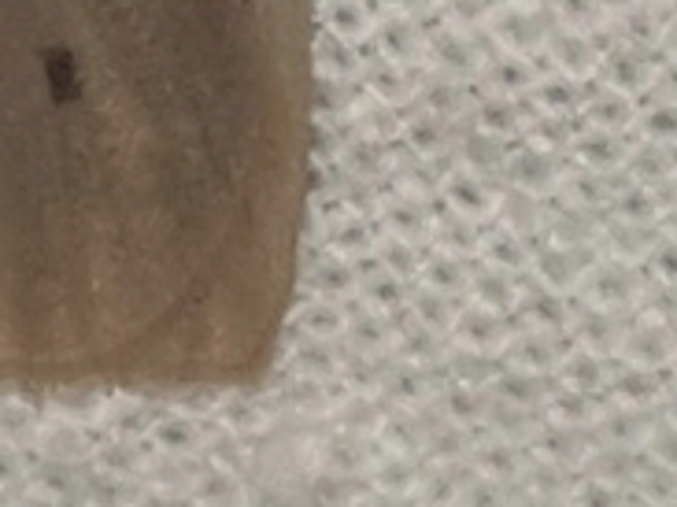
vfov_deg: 14.7
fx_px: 1779
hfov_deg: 21.4
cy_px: -318
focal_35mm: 91
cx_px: 178
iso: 50
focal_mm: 4.3
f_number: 1.5
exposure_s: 1/1709
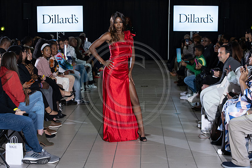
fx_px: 546
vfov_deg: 17.5
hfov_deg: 26.0
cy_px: 84
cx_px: 126
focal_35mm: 78
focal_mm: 78
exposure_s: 1/160
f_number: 5
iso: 1250
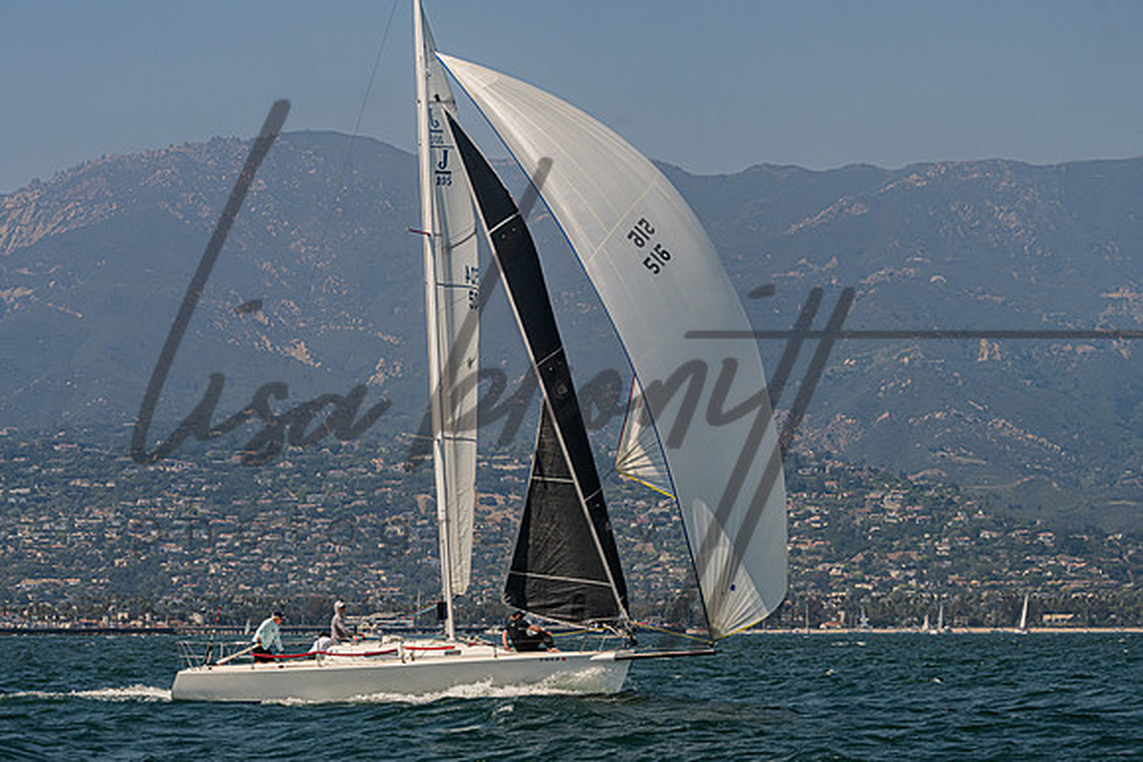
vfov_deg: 9.0
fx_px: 4841
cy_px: 476
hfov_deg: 13.5
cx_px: 572
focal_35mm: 152
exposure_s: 1/2000
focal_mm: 120
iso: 400
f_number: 8
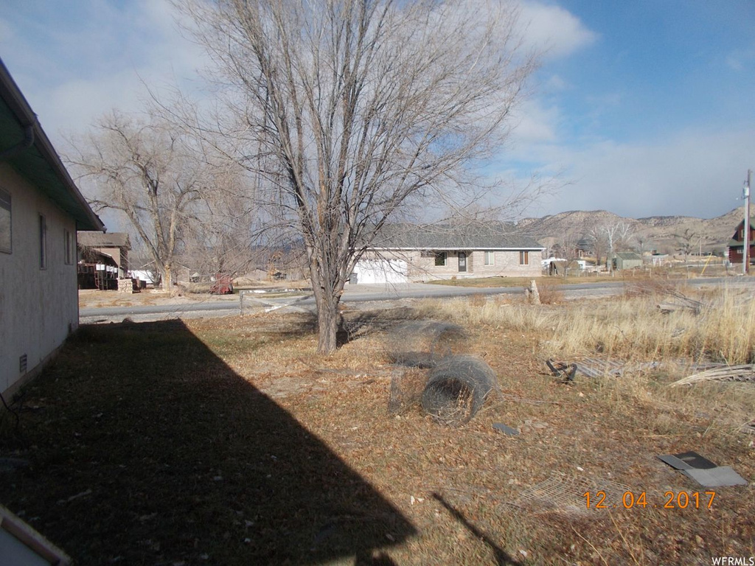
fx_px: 567
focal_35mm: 26
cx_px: 378
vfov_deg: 53.1
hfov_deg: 67.3
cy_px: 283
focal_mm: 4.6
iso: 80
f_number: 8
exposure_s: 1/160
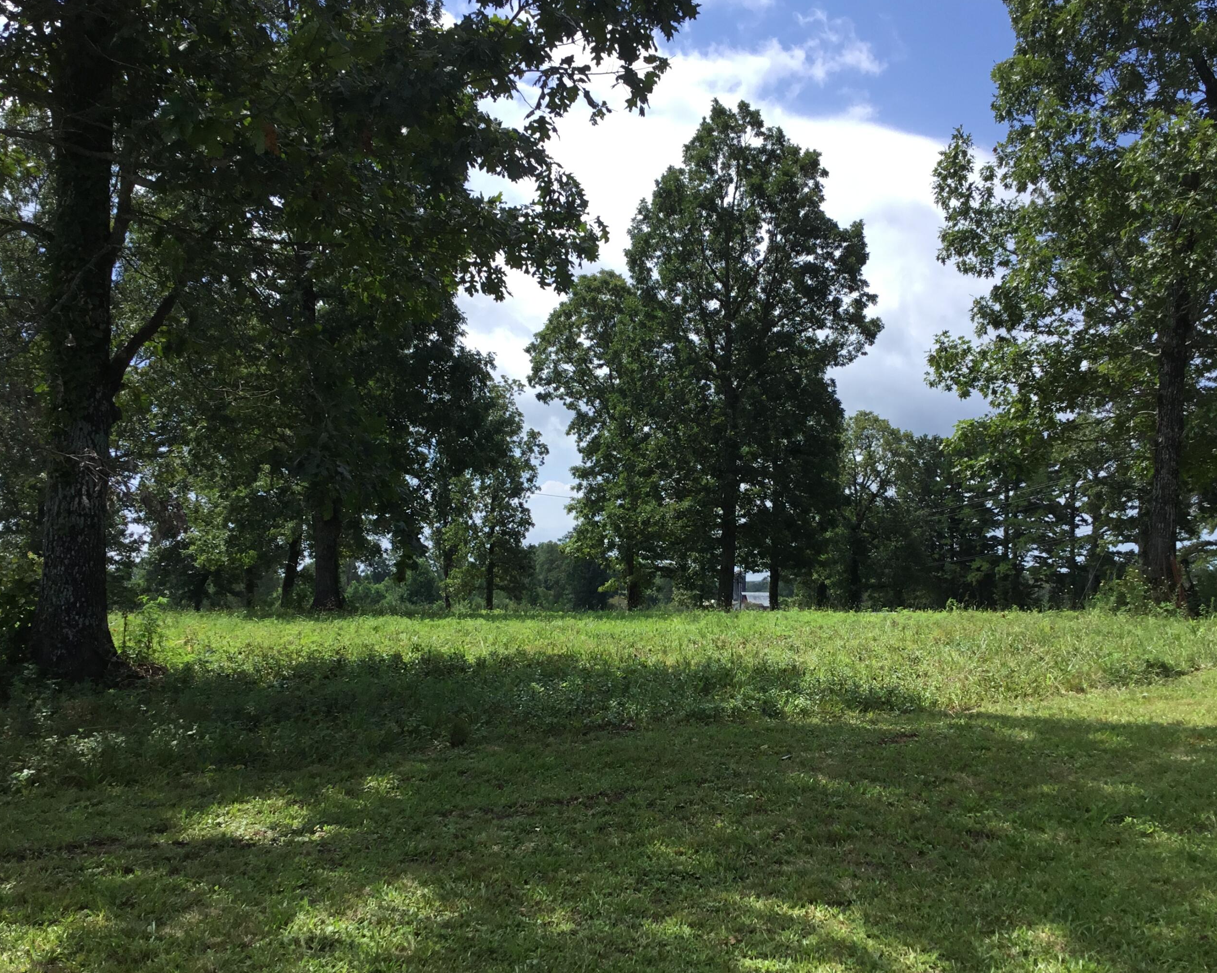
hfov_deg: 50.2
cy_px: 500
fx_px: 1297
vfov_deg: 41.1
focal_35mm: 36
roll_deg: -2.0
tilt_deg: +4.5
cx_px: 664
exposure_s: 1/959
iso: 25
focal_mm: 3.3
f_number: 2.4
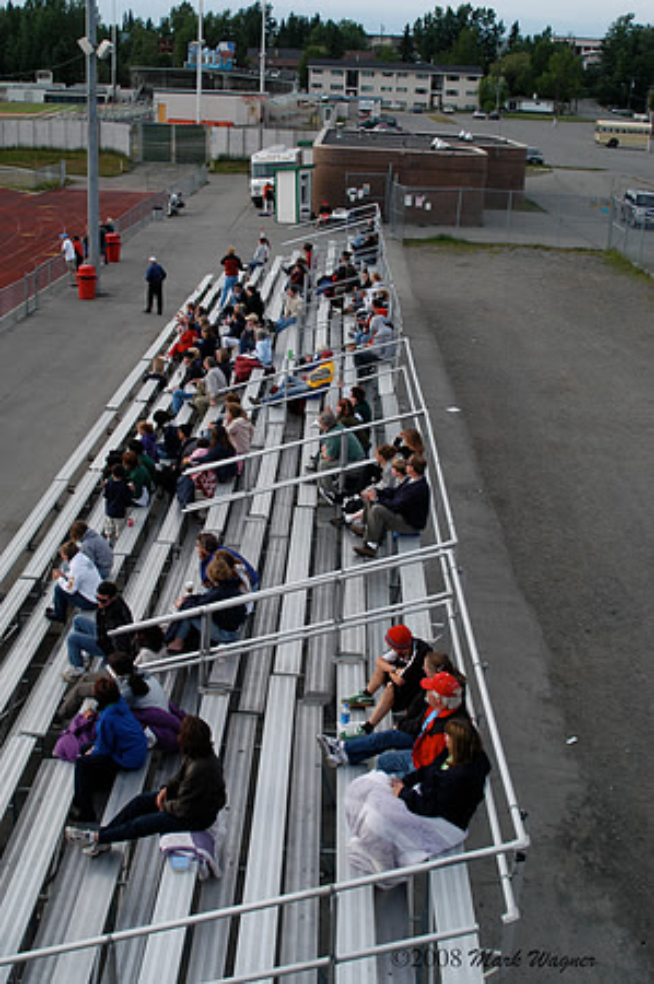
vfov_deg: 46.4
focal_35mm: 42
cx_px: 327
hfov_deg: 31.8
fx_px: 1147
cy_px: 492
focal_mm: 28
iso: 400
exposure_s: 1/400
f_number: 8
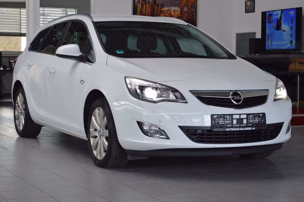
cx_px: 152
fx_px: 658
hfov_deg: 26.0
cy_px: 101
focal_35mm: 78
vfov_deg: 17.5
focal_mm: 52
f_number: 5
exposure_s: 1/60
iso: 400
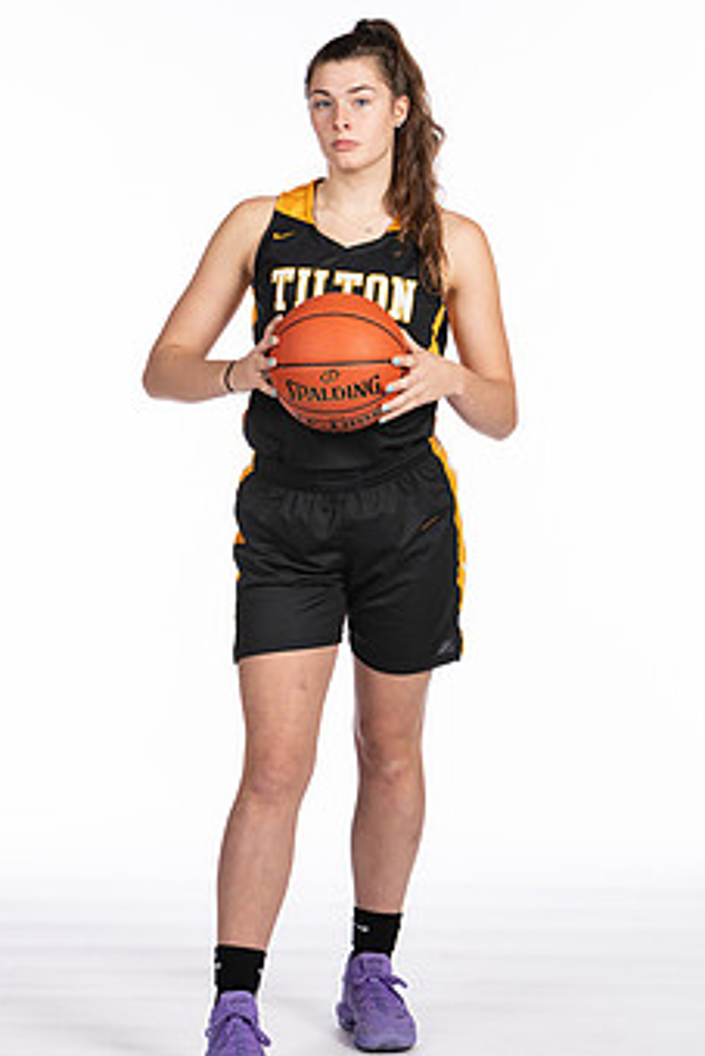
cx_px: 373
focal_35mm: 139
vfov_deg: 14.8
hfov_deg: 9.9
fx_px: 4079
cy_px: 516
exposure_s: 1/100
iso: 100
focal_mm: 70
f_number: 5.6
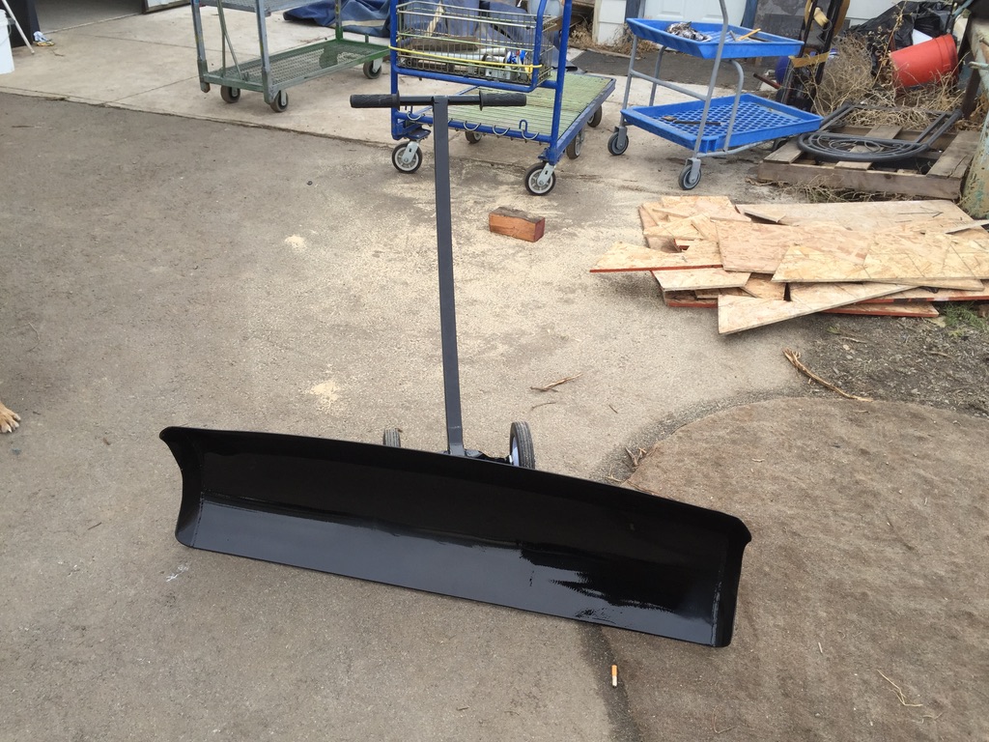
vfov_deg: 48.2
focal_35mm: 29
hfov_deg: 61.7
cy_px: 371
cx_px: 494
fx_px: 829
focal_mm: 4.15
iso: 32
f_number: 2.2
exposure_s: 1/501
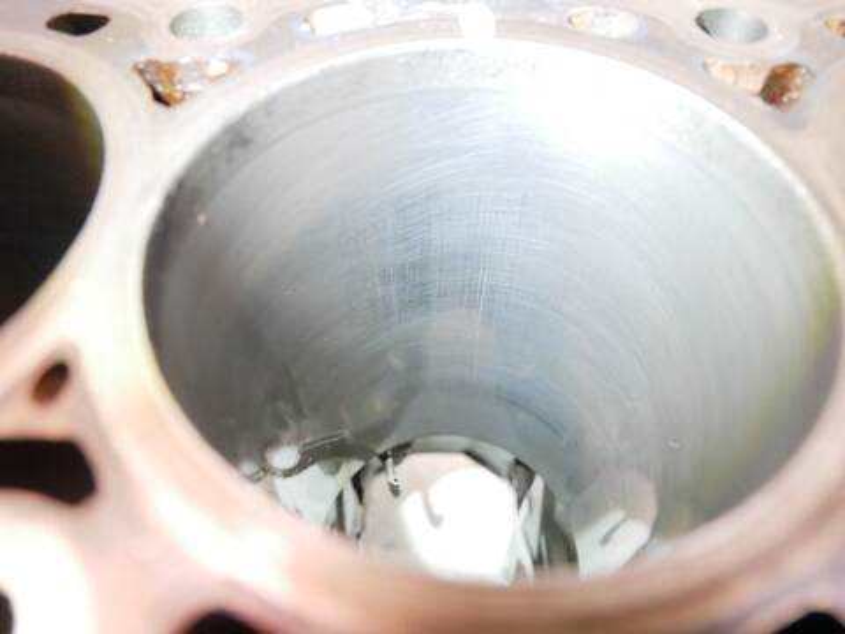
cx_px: 422
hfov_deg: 71.6
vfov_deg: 56.8
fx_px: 586
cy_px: 317
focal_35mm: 24
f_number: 3.5
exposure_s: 1/60
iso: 2500
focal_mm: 12
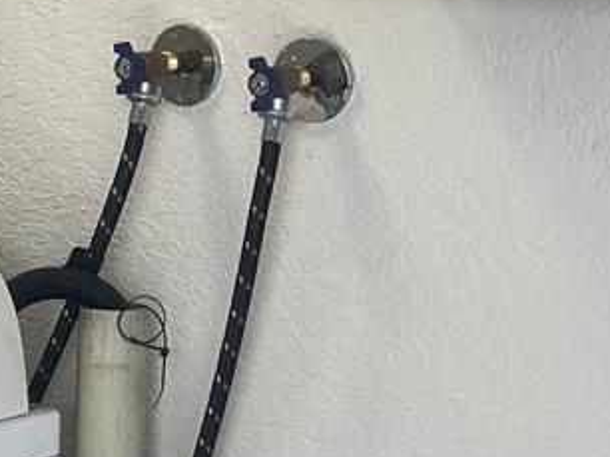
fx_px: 2395
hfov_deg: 14.4
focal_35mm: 136
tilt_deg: -6.0
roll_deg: -2.2
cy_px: 82
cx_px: 50
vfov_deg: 10.8
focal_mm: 5.7
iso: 80
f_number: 1.5
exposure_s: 1/120
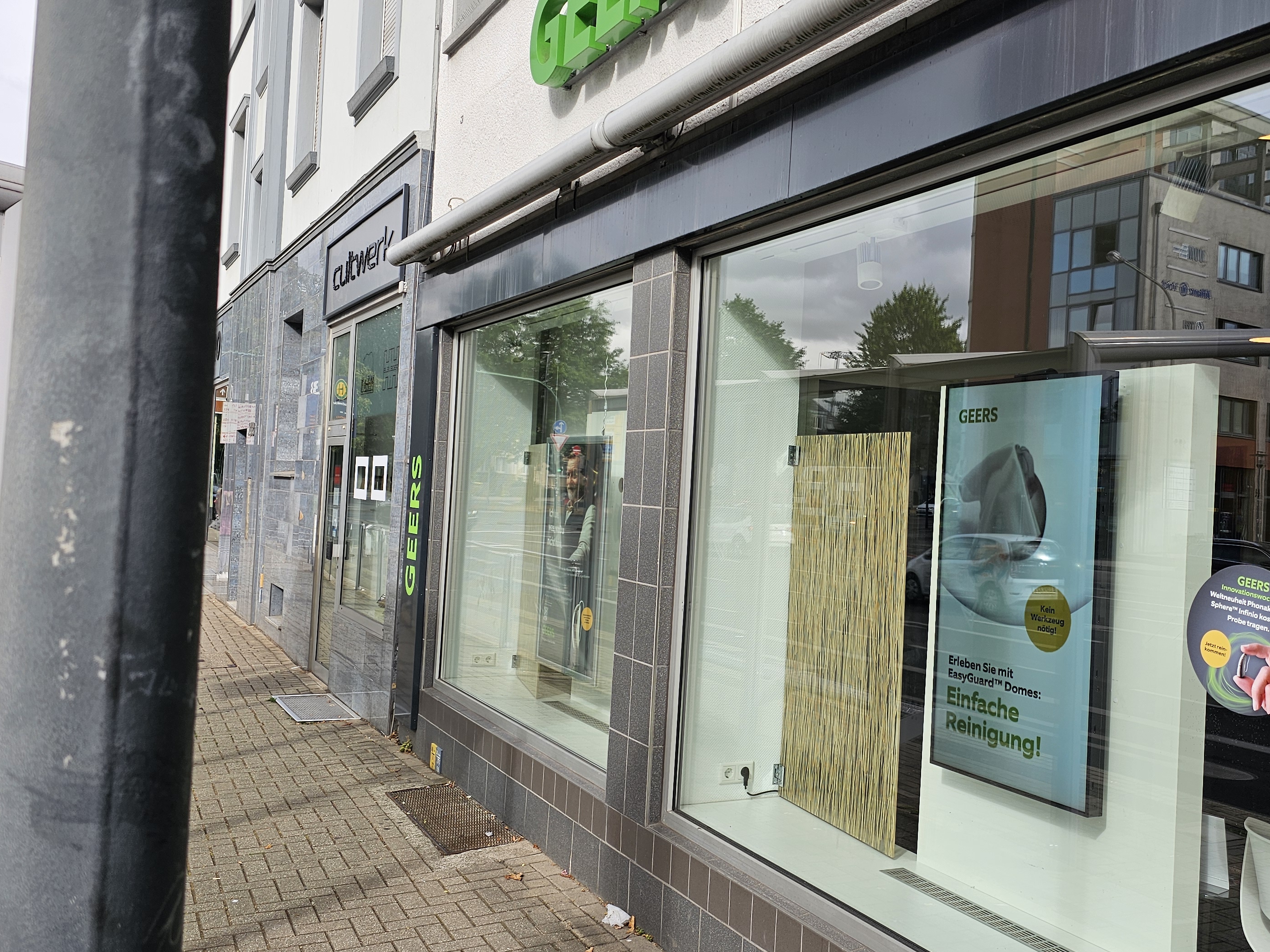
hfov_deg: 54.6
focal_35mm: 33
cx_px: 813
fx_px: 1211
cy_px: 464
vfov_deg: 42.9
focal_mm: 6.3
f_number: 1.7
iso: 10
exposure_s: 1/346
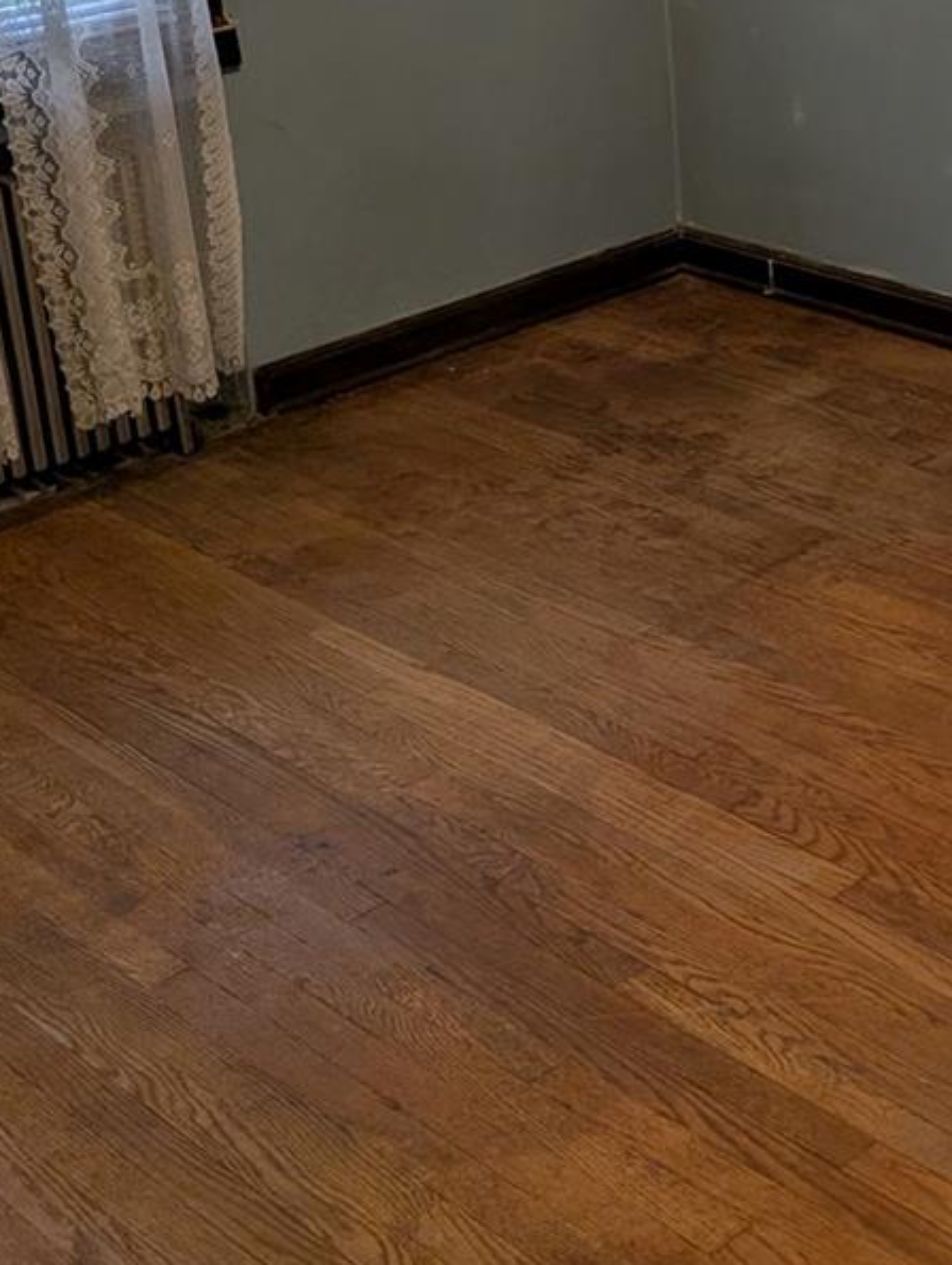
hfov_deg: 22.2
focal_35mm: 62
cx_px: 1095
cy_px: 249
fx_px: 2268
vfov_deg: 30.4
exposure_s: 1/120
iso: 323
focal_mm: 6.9
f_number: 1.68
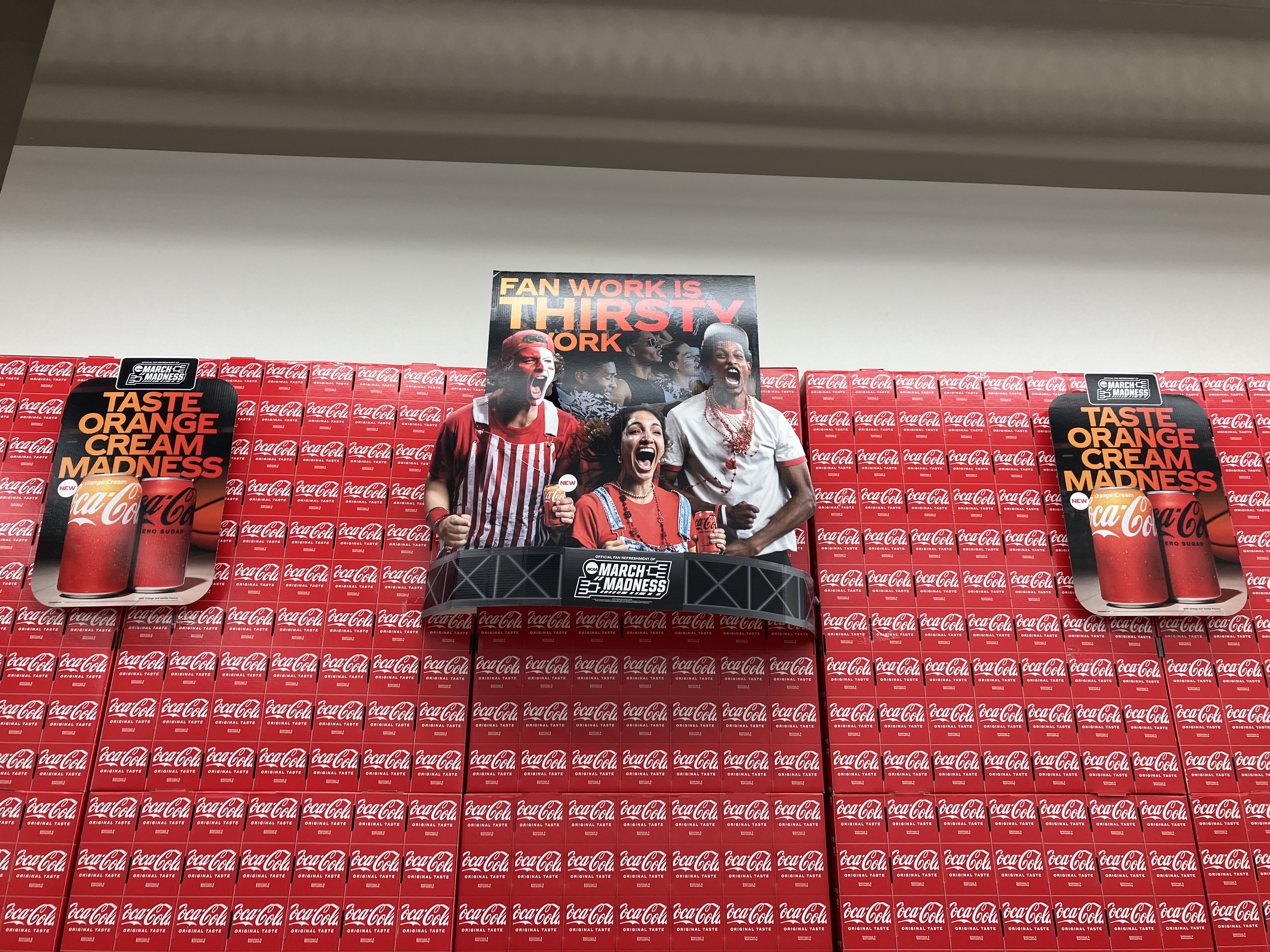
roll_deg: -0.7
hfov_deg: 63.4
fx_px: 1027
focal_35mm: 28
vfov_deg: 49.7
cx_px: 635
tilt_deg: +22.8
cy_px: 476
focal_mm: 3.99
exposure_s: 1/60
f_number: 1.8
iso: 40
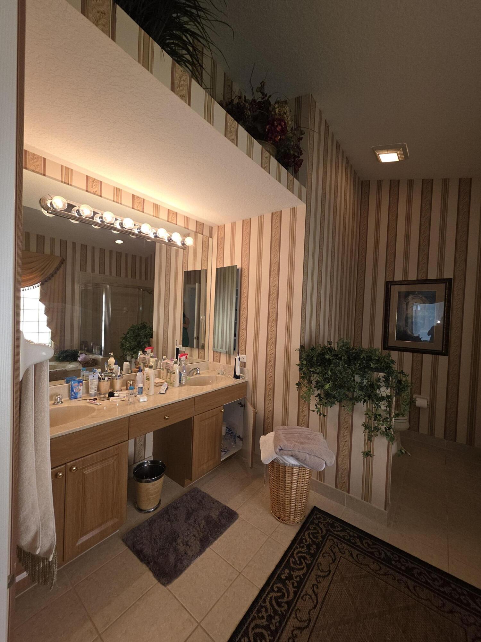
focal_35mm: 13
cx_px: 240
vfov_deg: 106.2
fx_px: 241
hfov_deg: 89.9
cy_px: 321
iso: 64
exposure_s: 1/60
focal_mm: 2.2
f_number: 1.9
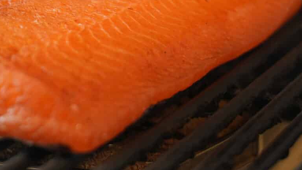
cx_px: -60
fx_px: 903
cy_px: -83
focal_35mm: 113
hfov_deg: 18.0
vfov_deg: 10.4
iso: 200
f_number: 2.8
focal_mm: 32.2
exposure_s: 1/40
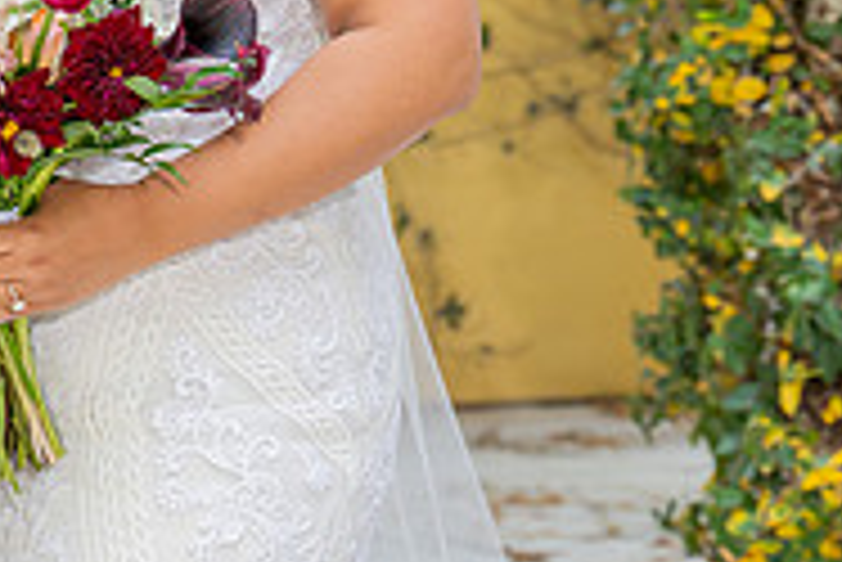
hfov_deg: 7.3
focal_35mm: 281
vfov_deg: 4.9
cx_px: -96
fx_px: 6577
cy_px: 12
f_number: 4
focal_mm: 70
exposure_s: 1/200
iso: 200
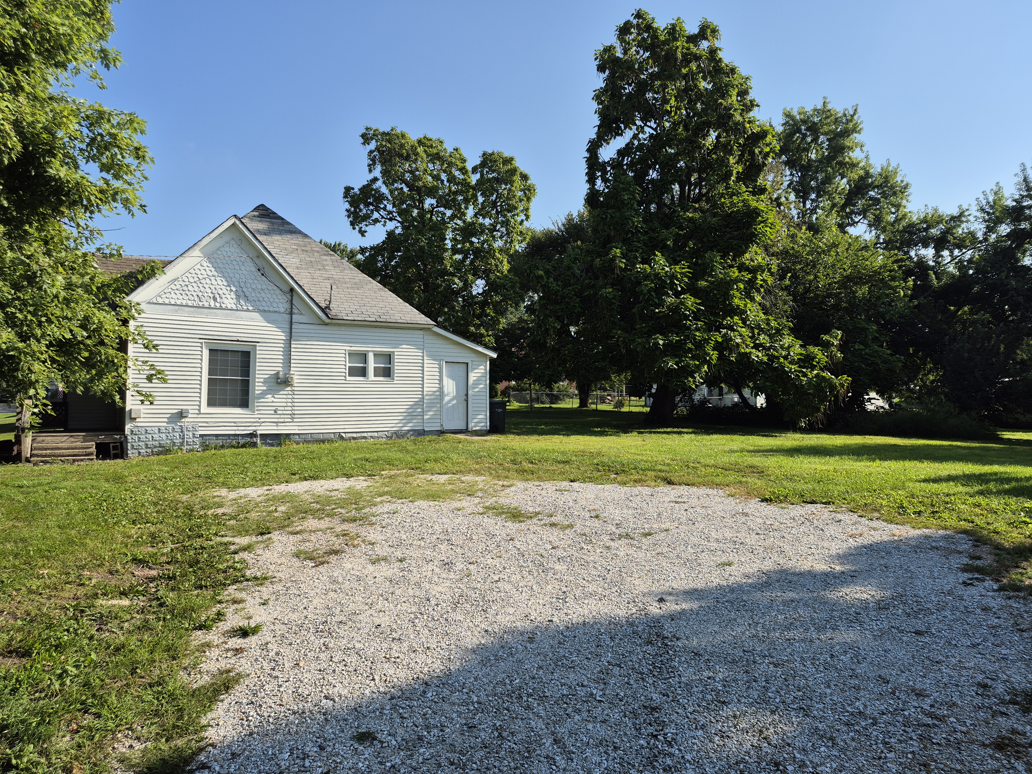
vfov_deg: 58.9
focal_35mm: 23
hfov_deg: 73.9
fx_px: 686
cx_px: 516
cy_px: 387
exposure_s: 1/1628
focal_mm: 5.4
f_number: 1.8
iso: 25
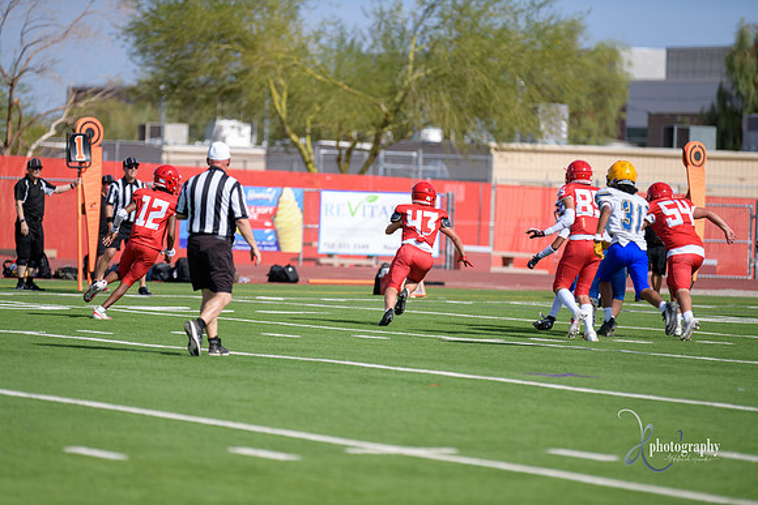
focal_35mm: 220
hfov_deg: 9.4
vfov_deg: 6.2
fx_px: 4633
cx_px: 379
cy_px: 252
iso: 200
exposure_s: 1/3200
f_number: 2.8
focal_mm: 220
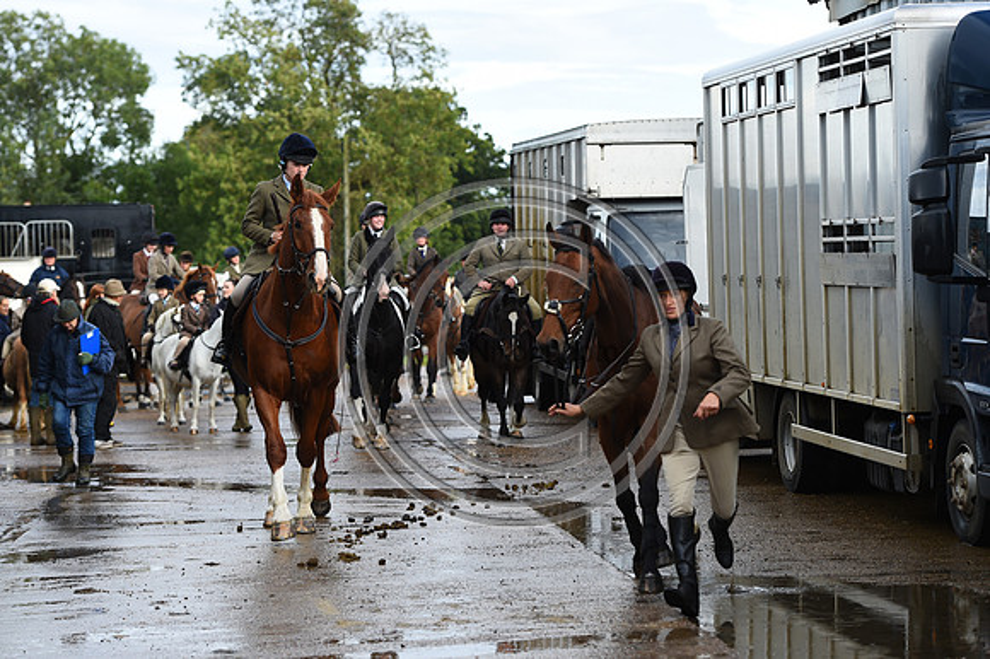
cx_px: 495
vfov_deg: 13.9
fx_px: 2693
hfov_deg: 20.8
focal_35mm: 98
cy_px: 330
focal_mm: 98
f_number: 4
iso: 250
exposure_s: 1/800
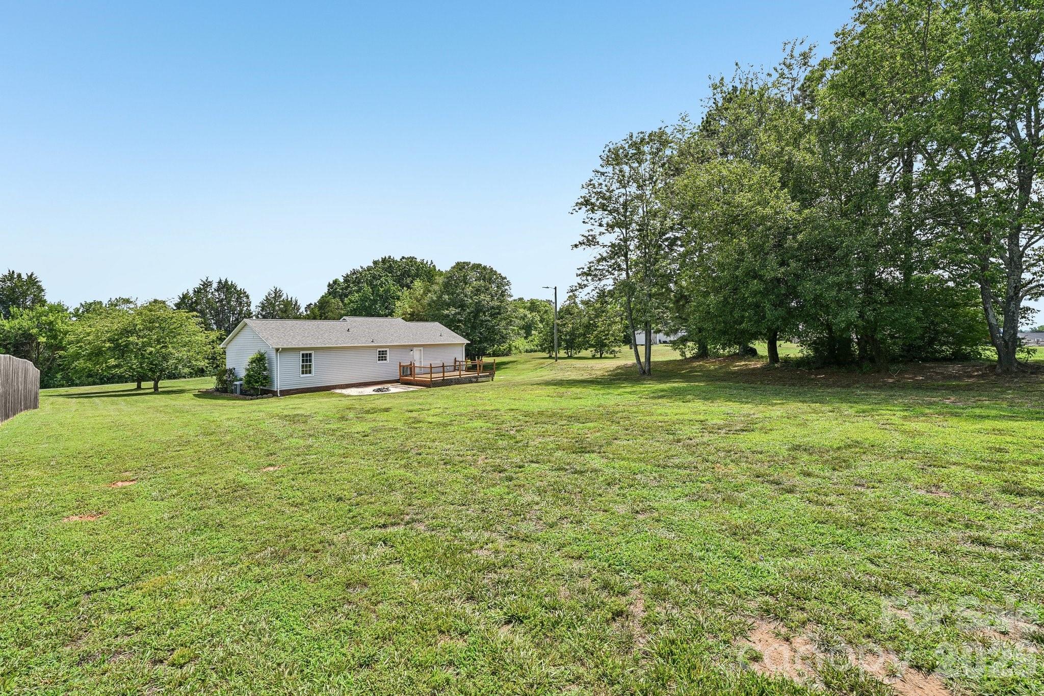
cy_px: 348
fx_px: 464
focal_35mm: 16
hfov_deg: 96.7
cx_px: 522
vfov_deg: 73.7
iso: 100
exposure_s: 1/320
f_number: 8
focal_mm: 16
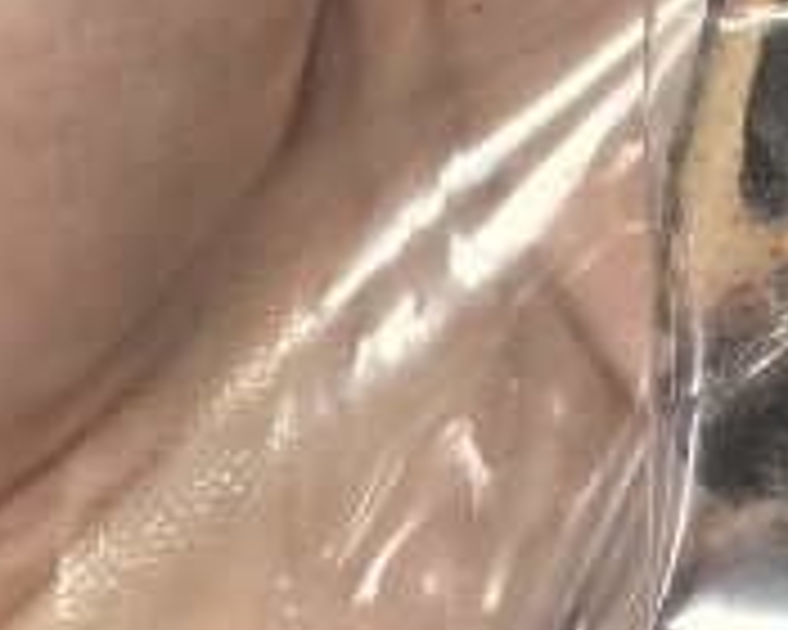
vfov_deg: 9.4
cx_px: 1779
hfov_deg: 10.6
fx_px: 3755
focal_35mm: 161
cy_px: -281
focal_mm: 5.75
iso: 160
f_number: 2
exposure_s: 1/50
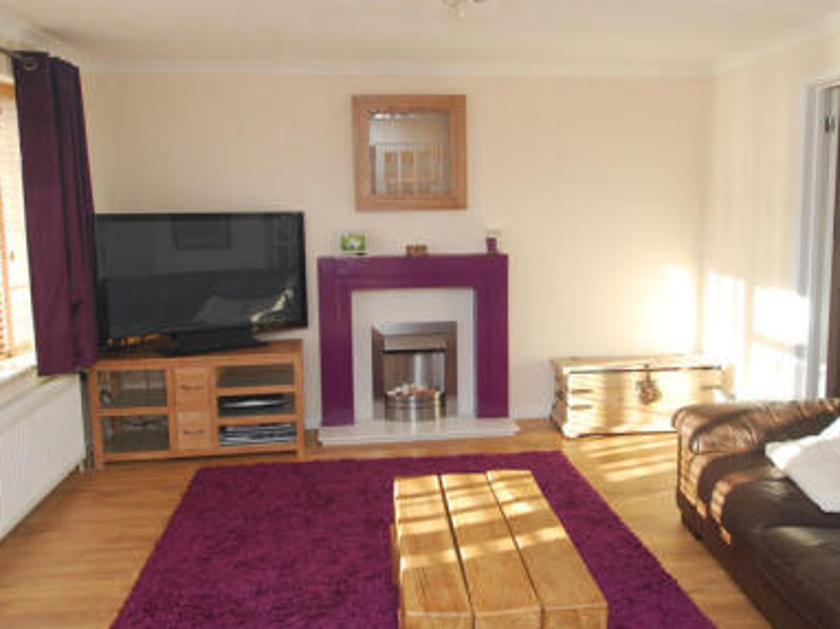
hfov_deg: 62.7
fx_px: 689
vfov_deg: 49.0
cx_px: 428
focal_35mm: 28
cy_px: 291
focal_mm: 11.5
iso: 200
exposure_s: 1/100
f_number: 5
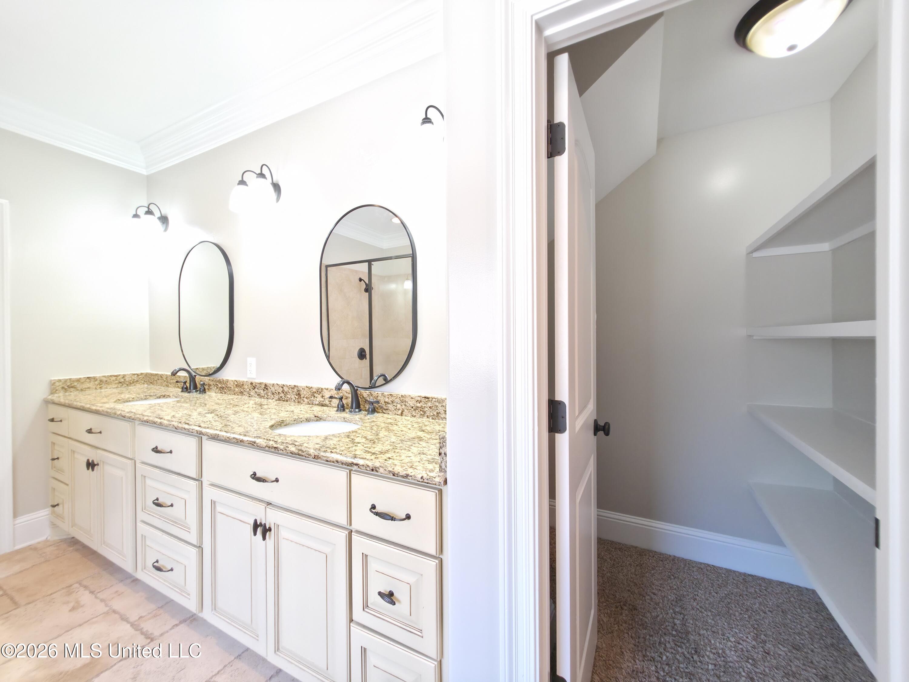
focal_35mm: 13
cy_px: 341
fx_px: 341
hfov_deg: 106.2
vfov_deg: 89.9
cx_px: 454
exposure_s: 1/30
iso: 100
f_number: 1.9
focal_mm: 2.2
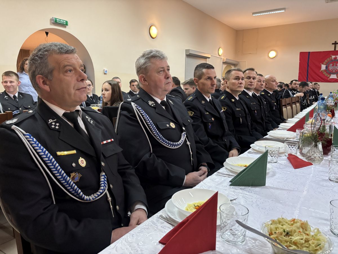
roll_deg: +0.0
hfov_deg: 67.3
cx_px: 169
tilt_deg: -8.4
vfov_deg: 53.1
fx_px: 254
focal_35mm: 26
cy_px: 127
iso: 500
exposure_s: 1/33
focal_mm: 5.96
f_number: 1.6
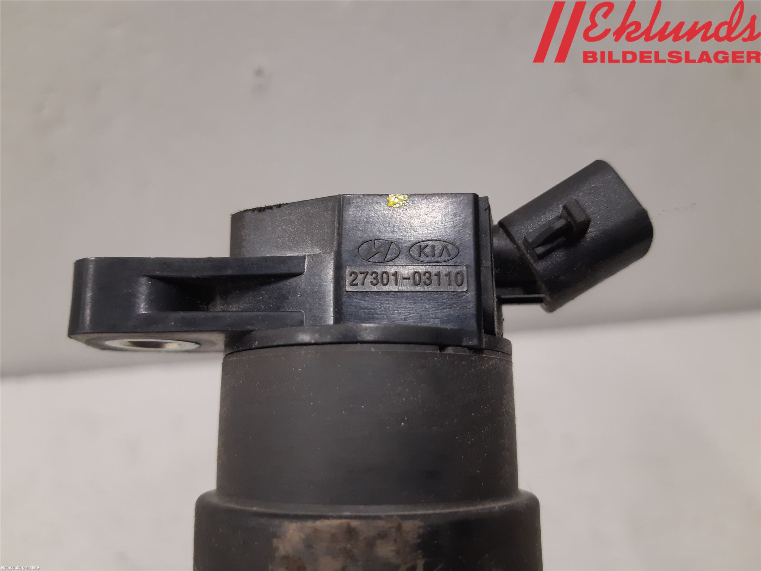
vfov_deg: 53.1
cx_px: 380
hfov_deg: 67.3
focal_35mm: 26
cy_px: 286
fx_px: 572
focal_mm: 3.93
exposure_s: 1/50
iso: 200
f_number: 1.7
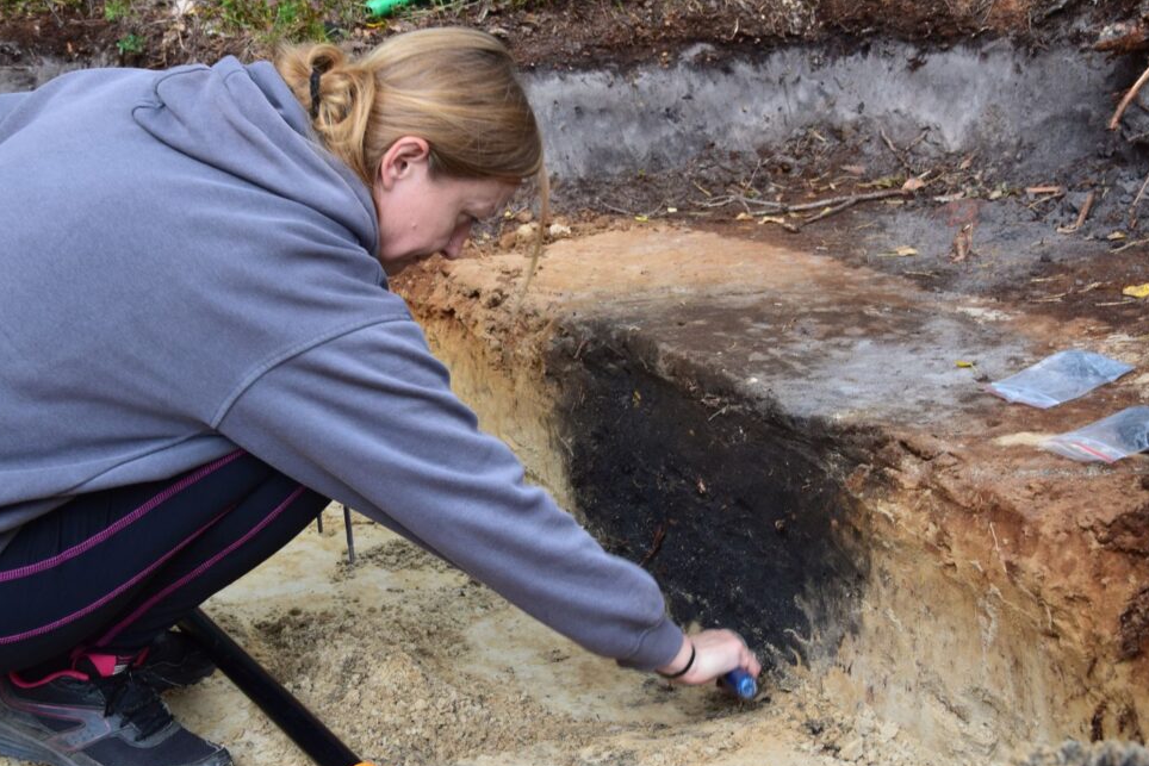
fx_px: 1628
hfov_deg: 38.9
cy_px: 385
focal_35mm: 51
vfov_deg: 26.5
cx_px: 591
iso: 720
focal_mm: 32
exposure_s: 1/60
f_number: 8
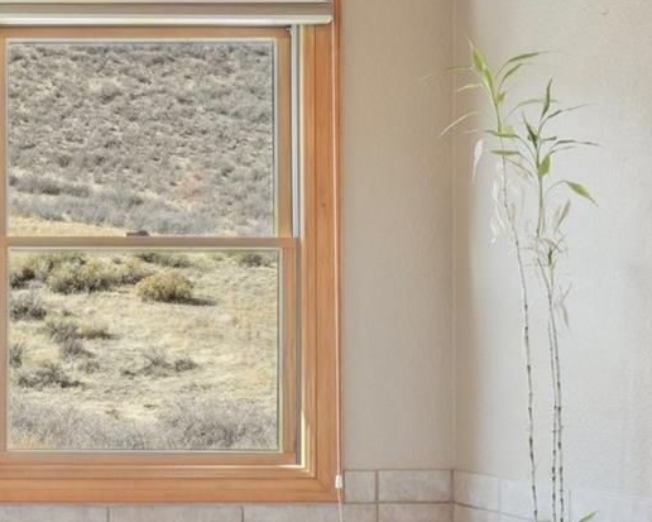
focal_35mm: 65
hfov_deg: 27.4
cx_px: 13
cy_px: 416
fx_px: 1263
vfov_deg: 23.0
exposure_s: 1/60
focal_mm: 15
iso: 400
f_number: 8
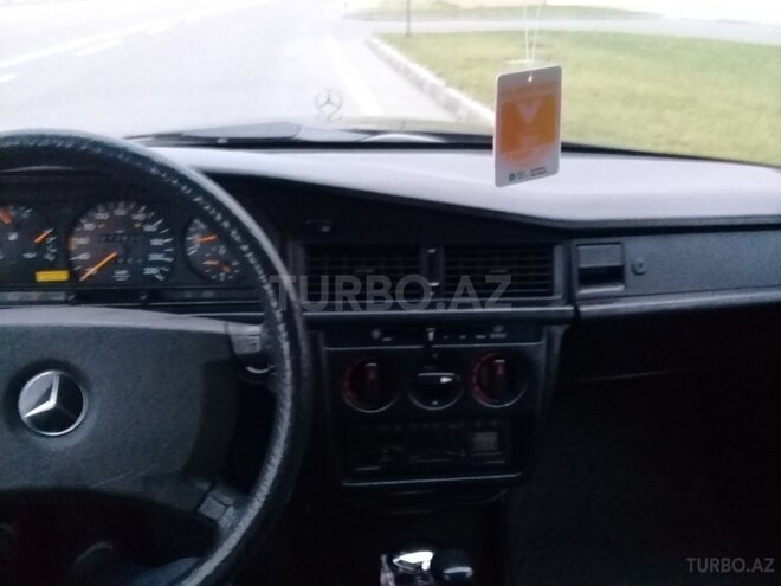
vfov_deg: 45.4
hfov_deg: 58.4
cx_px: 390
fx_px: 699
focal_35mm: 31
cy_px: 293
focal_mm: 3.3
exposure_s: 1/17
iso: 500
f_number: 2.2
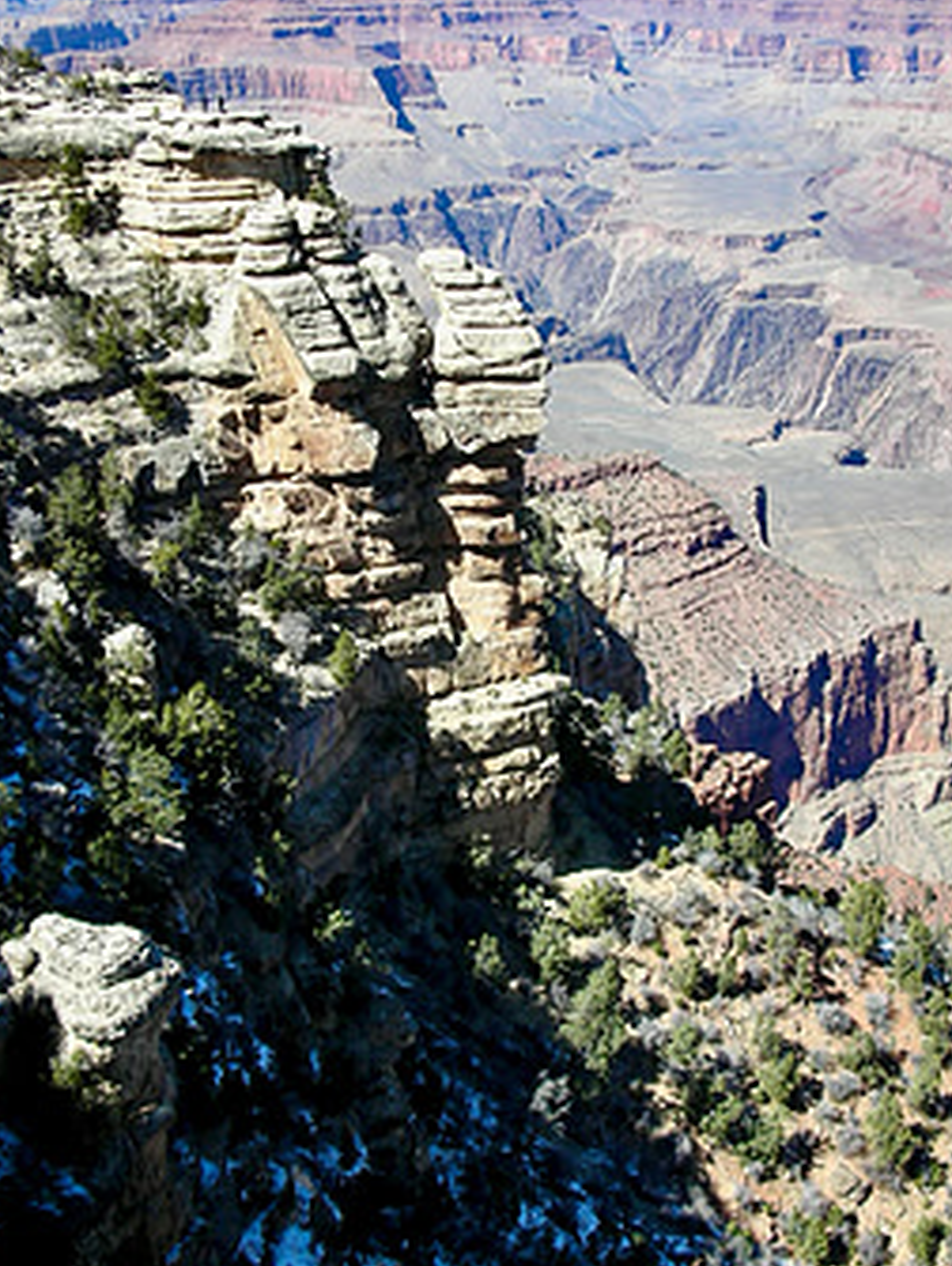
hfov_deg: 30.9
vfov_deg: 40.4
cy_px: 574
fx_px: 1720
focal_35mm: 47
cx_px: 555
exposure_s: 1/462
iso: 50
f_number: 3
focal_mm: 5.8
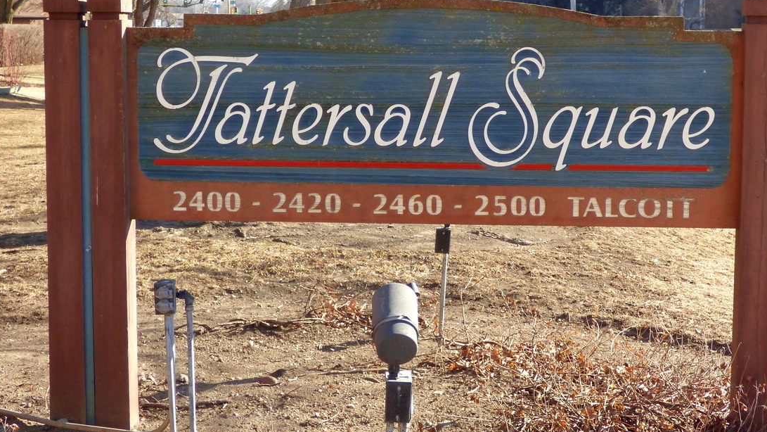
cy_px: 191
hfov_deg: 30.5
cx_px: 446
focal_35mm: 69
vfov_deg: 17.5
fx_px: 1403
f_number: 3.8
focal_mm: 8.24
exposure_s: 1/320
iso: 100
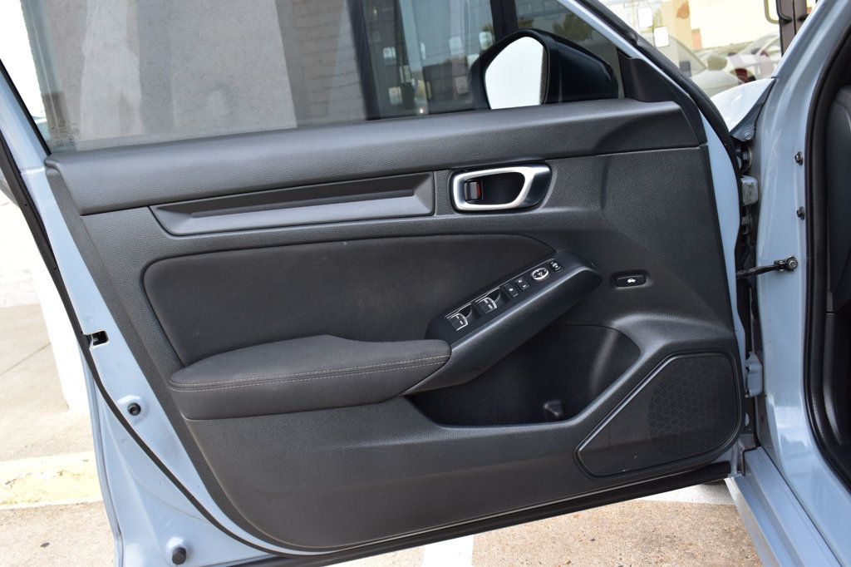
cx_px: 426
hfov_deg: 55.1
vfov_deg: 38.3
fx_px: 815
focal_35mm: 34
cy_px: 284
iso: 400
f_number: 8
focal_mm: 23
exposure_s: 1/50
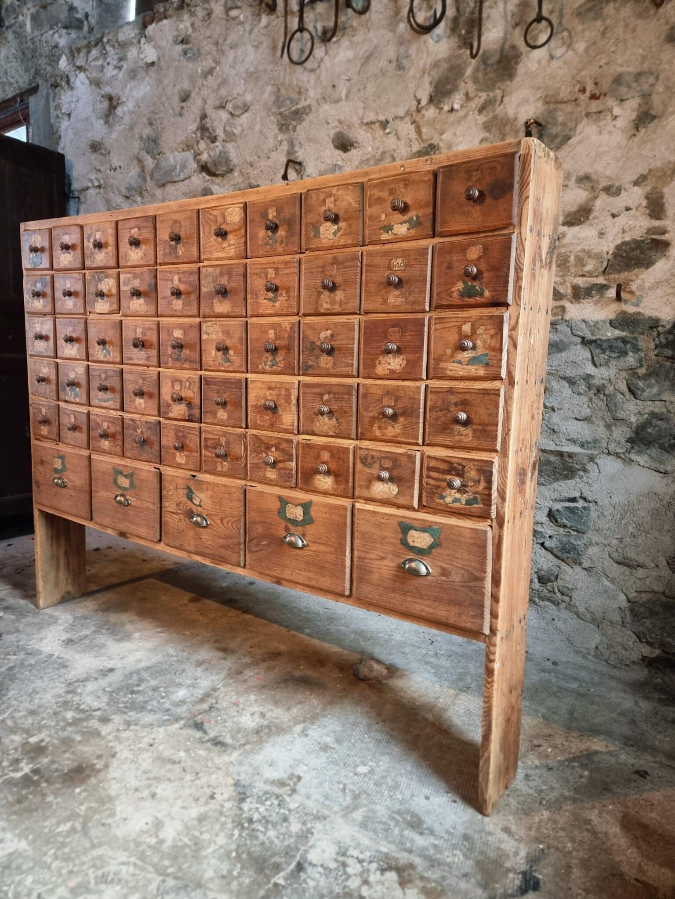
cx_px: 338
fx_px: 624
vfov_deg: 71.6
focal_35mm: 24
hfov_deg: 56.8
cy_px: 450
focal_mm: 6.7
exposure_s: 1/25
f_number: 1.8
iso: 640
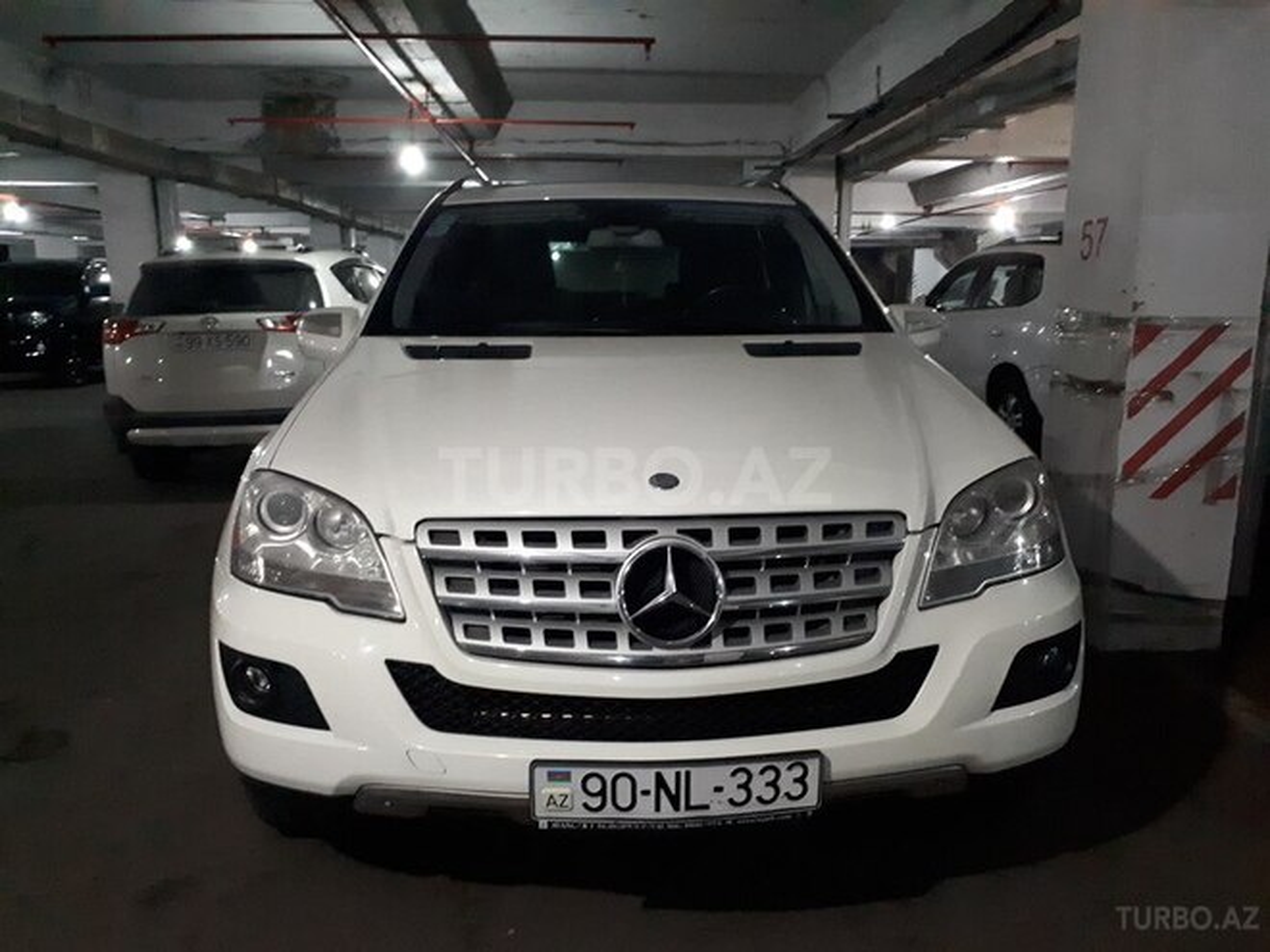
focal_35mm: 27
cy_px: 476
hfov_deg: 65.3
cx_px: 635
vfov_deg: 51.4
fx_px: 991
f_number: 1.9
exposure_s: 1/17
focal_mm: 3.6
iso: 1000
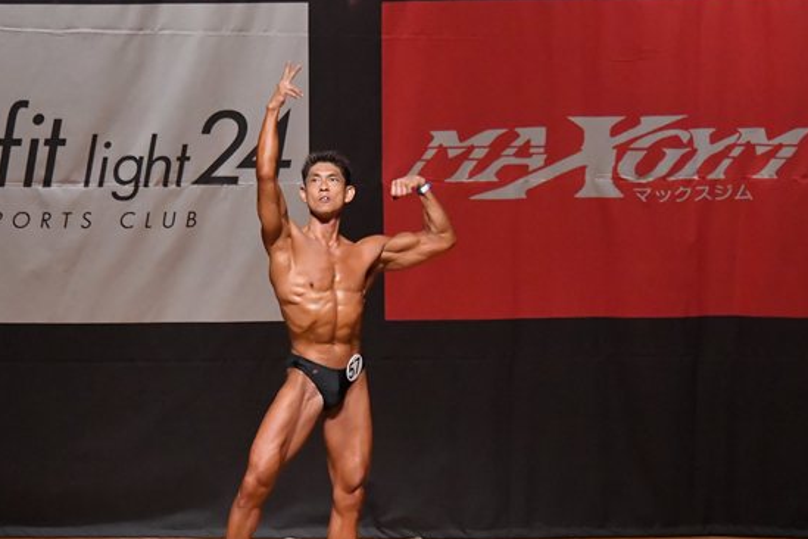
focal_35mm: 264
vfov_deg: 5.2
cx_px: 285
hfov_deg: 7.8
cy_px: 323
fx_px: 5925
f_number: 5.6
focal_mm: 125
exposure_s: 1/400
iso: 8000
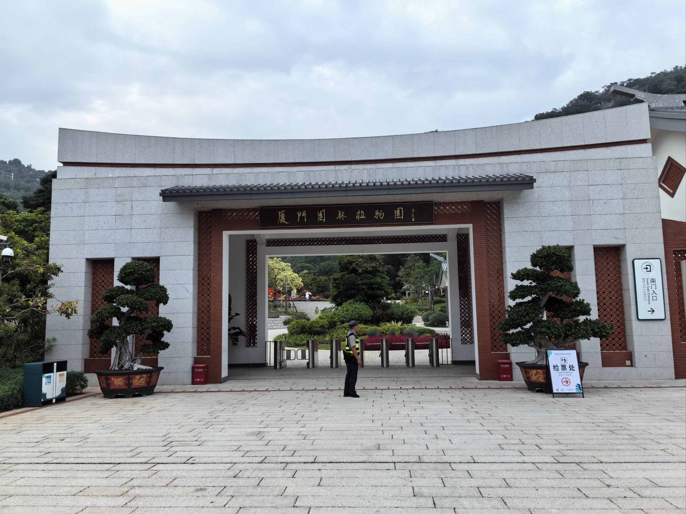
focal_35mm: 27
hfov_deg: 65.3
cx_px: 343
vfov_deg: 51.4
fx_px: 535
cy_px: 257
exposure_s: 1/172
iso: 50
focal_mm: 5.75
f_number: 2
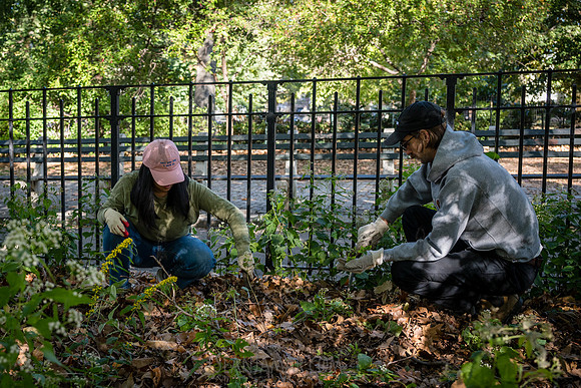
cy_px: 202
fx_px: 757
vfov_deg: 28.7
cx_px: 193
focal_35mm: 47
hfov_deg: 41.5
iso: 500
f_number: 4
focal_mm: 35
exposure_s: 1/200
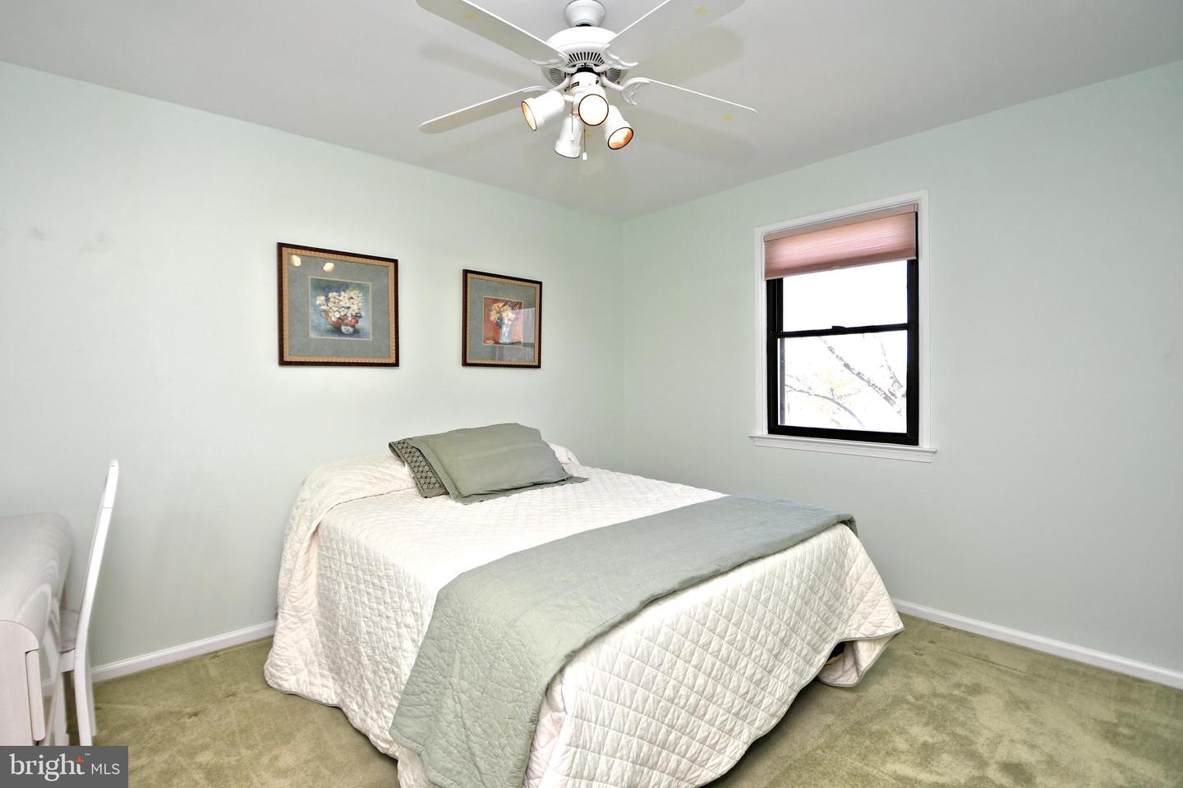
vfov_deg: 73.7
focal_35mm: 16
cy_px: 394
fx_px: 526
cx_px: 592
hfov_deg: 96.7
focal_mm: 11
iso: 800
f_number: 5
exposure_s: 1/250
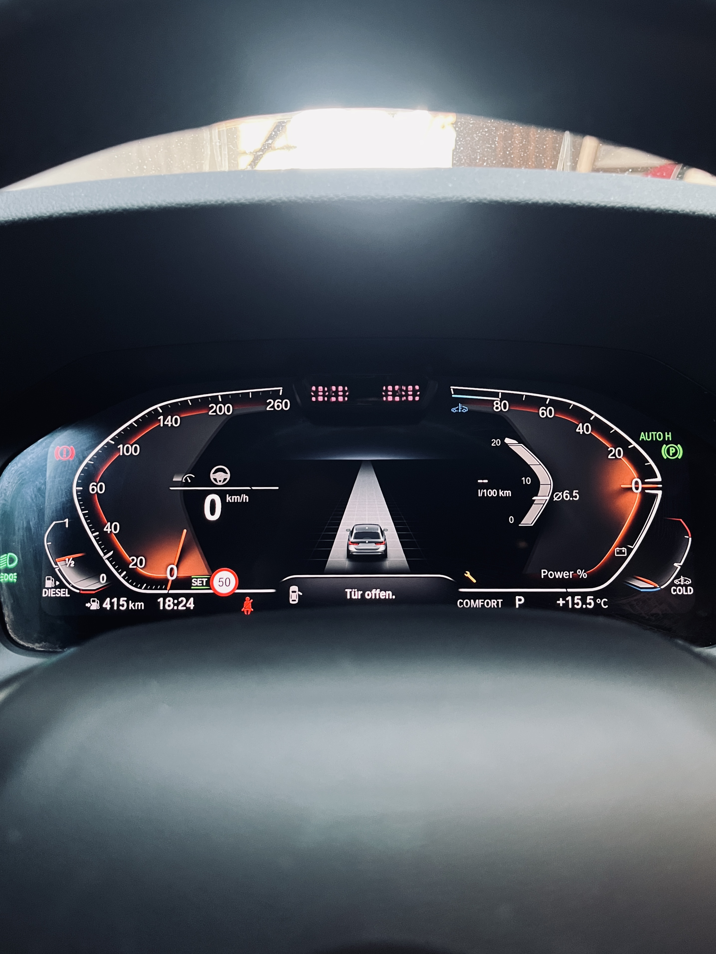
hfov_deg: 53.1
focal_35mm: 26
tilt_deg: -12.5
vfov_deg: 67.3
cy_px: 477
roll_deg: -0.6
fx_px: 717
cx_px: 358
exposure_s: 1/40
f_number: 1.6
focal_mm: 5.1
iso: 640
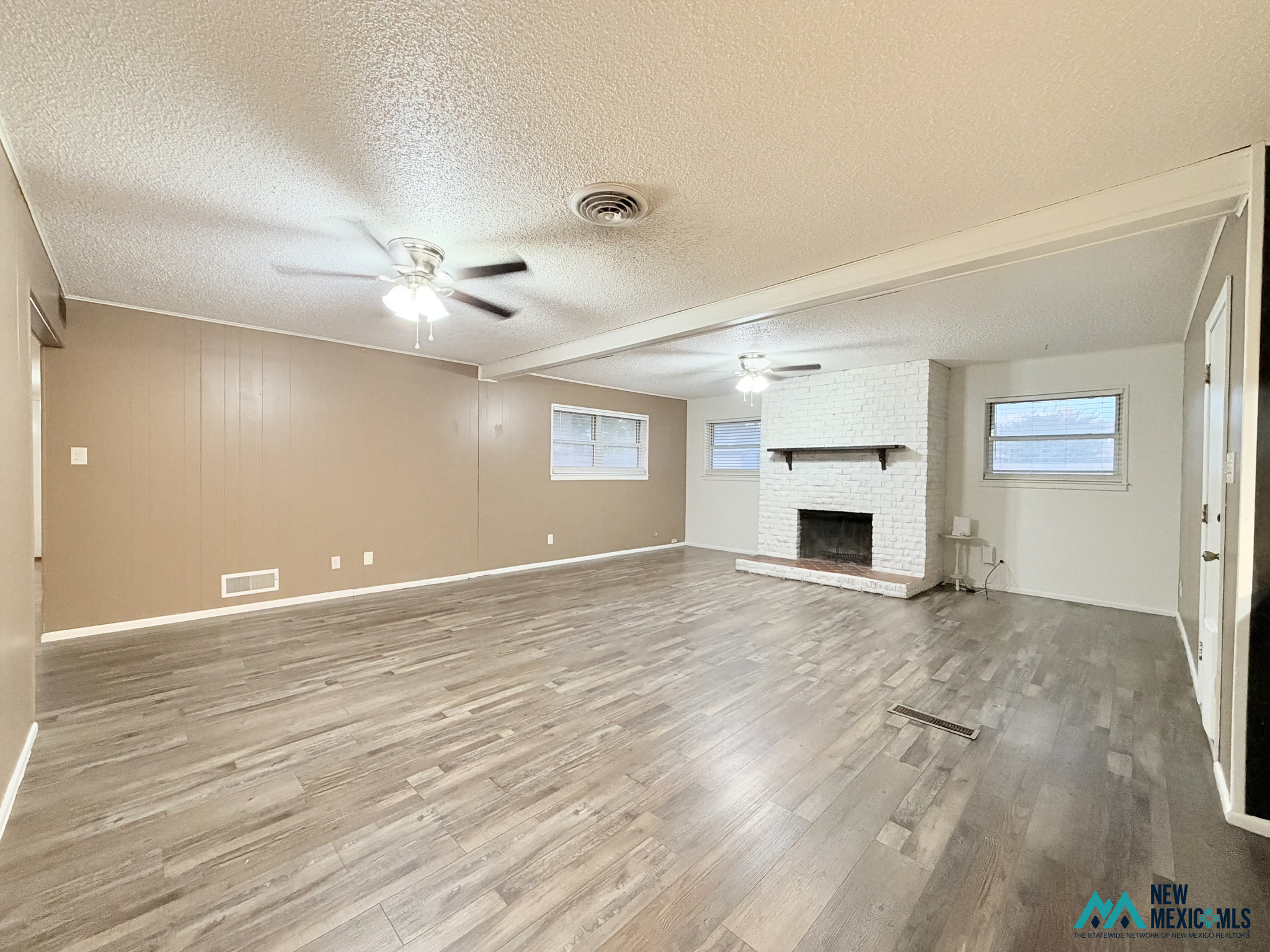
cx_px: 635
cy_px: 476
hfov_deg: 102.1
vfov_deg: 85.7
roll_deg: -0.3
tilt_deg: -0.2
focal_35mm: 14
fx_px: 514
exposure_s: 1/60
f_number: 2.2
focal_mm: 2.22
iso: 500
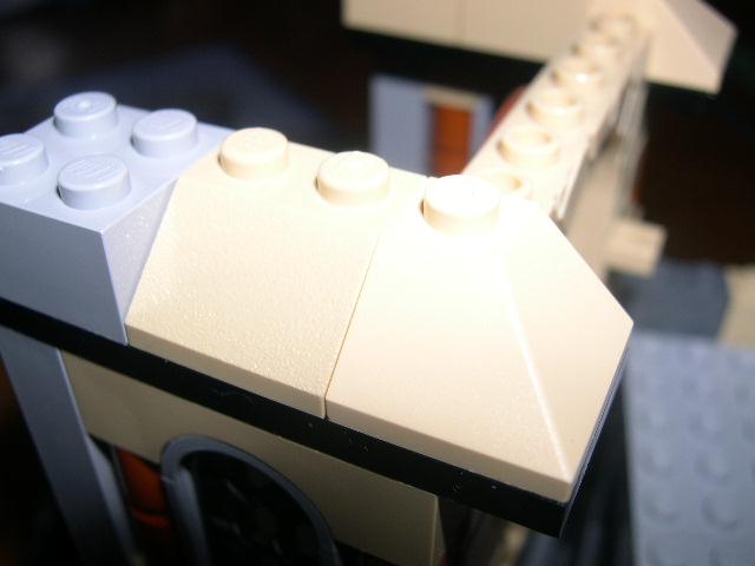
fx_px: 829
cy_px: 283
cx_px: 378
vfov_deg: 37.7
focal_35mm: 38
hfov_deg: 49.0
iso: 100
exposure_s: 1/60
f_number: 7.6
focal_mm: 8
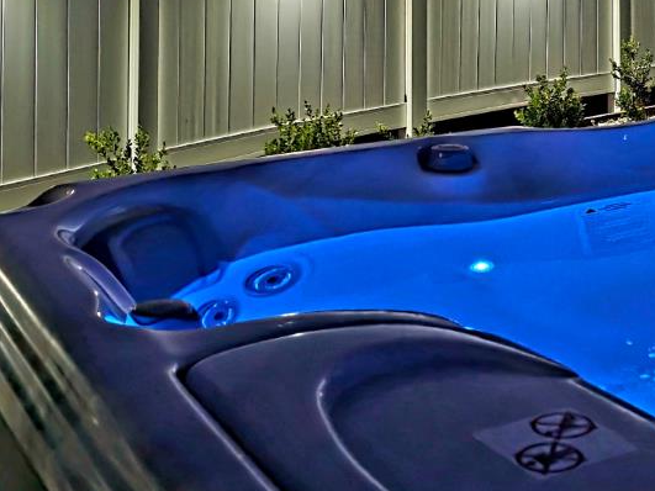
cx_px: 529
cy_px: -167
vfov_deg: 20.4
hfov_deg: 29.1
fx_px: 1230
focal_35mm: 65
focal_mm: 6.3
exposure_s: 1/20
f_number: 1.7
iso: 2000
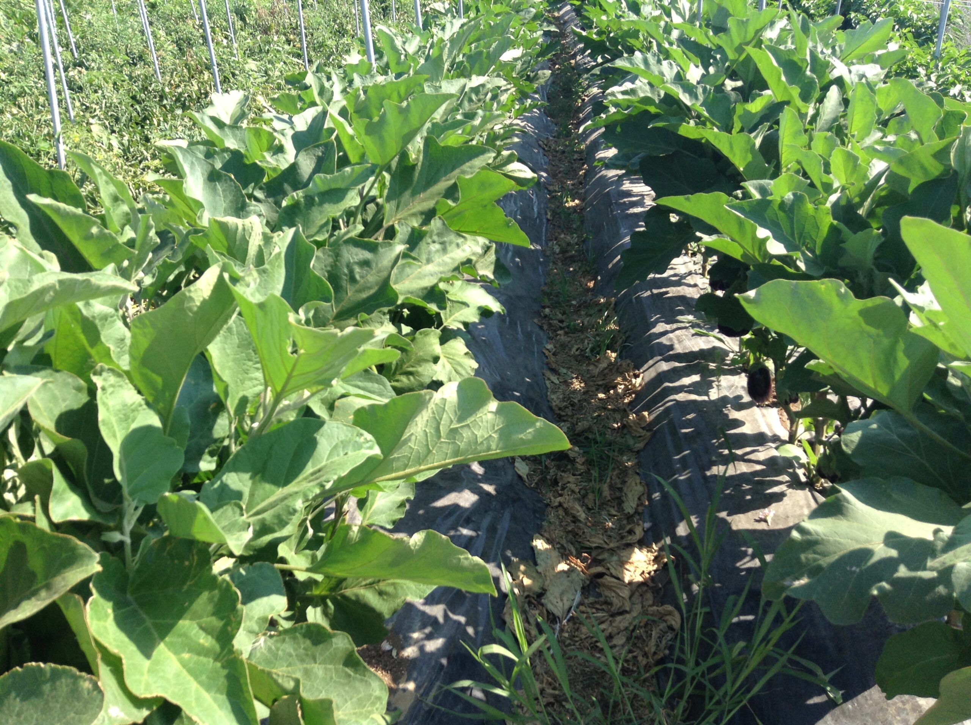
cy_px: 362
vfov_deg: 42.8
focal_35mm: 33
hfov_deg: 55.4
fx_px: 924
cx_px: 486
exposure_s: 1/426
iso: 25
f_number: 2.4
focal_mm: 3.3
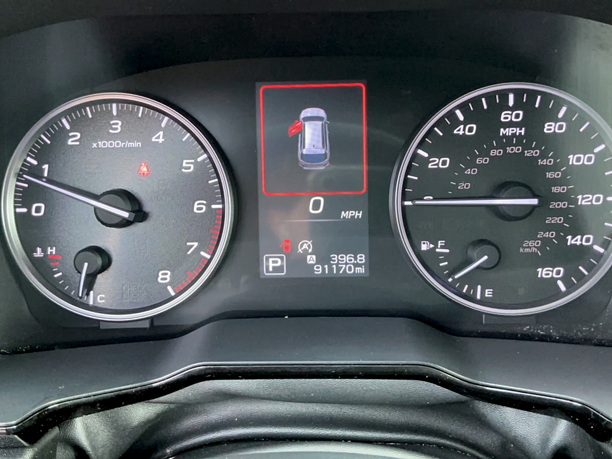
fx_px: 530
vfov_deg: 46.8
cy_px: 230
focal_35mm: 30
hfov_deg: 60.0
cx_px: 306
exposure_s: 1/60
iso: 200
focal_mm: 3
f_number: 1.8
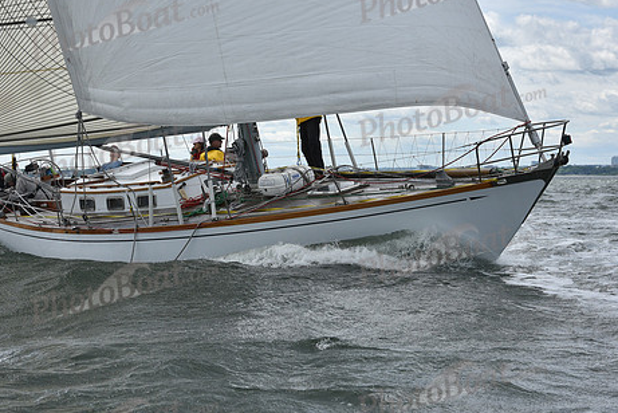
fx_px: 1512
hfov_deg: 23.1
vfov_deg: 15.6
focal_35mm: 88
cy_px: 200
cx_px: 290
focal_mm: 70
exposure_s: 1/1250
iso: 320
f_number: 8
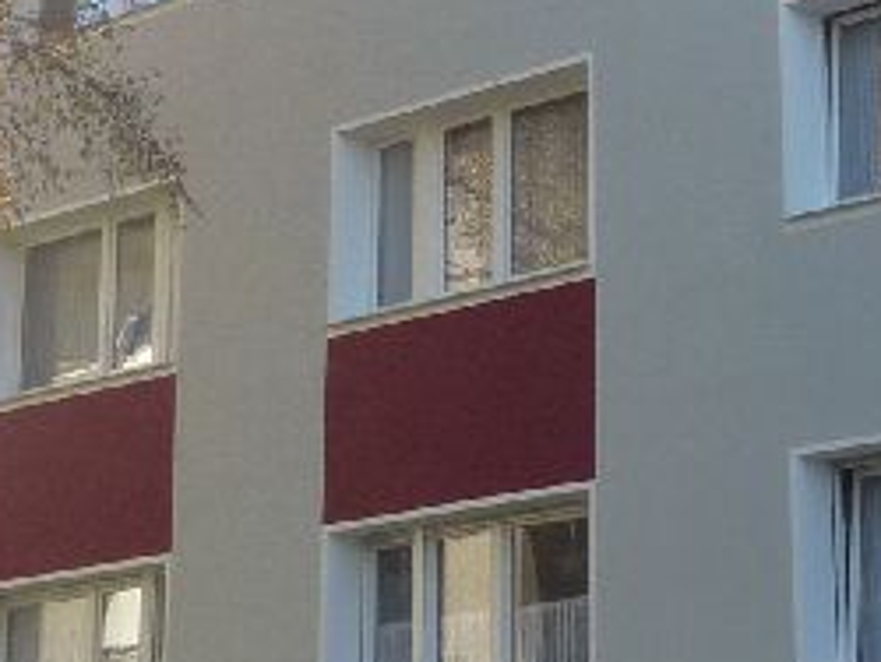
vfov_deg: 12.8
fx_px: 2930
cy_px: 25
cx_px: 920
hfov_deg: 16.7
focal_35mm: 115
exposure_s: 1/320
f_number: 2.8
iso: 125
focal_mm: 4.4
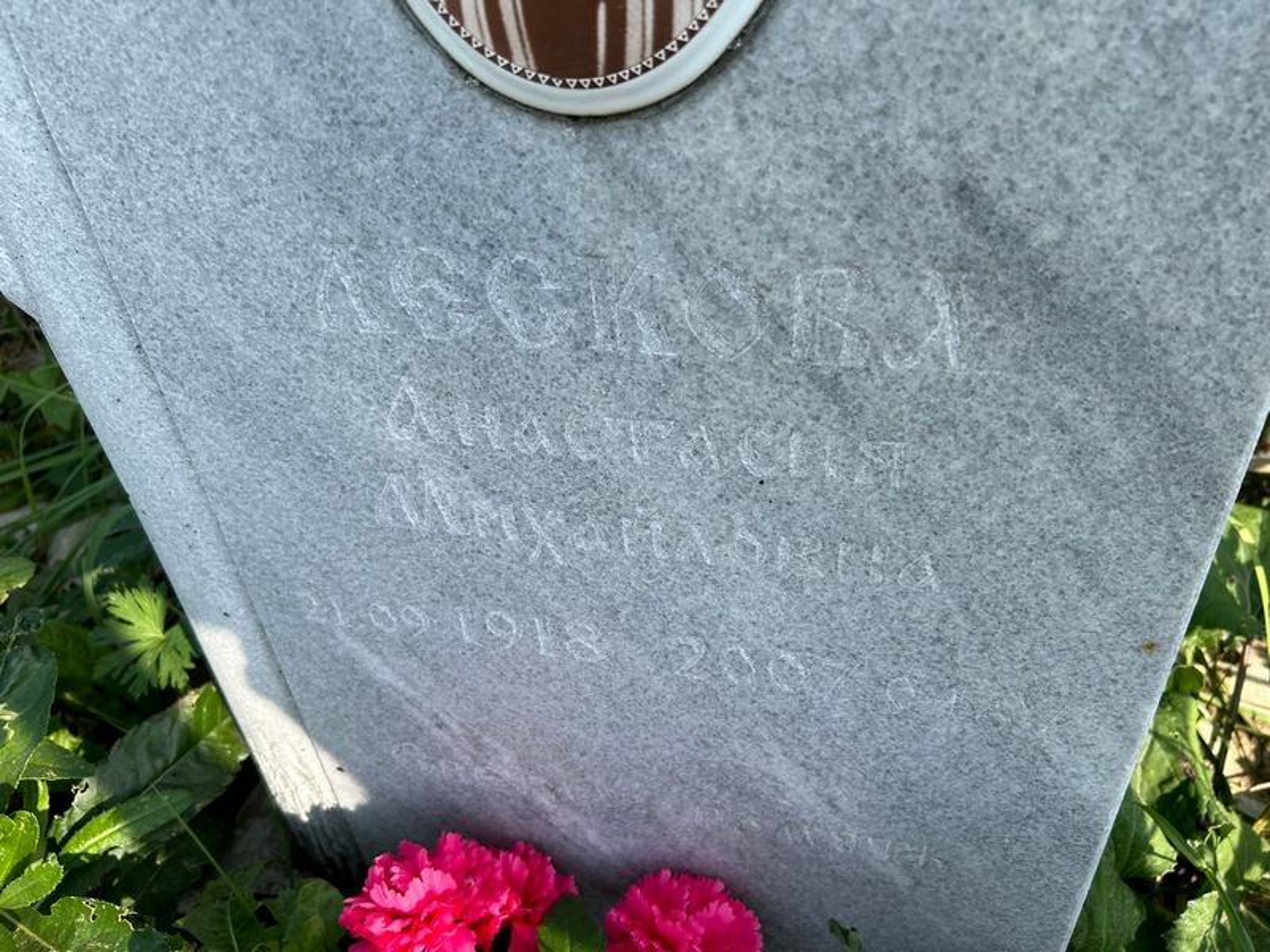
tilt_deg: -40.9
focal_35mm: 26
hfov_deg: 67.3
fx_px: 954
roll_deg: +1.2
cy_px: 476
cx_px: 635
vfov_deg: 53.1
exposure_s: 1/1779
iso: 50
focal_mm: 5.7
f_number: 1.5
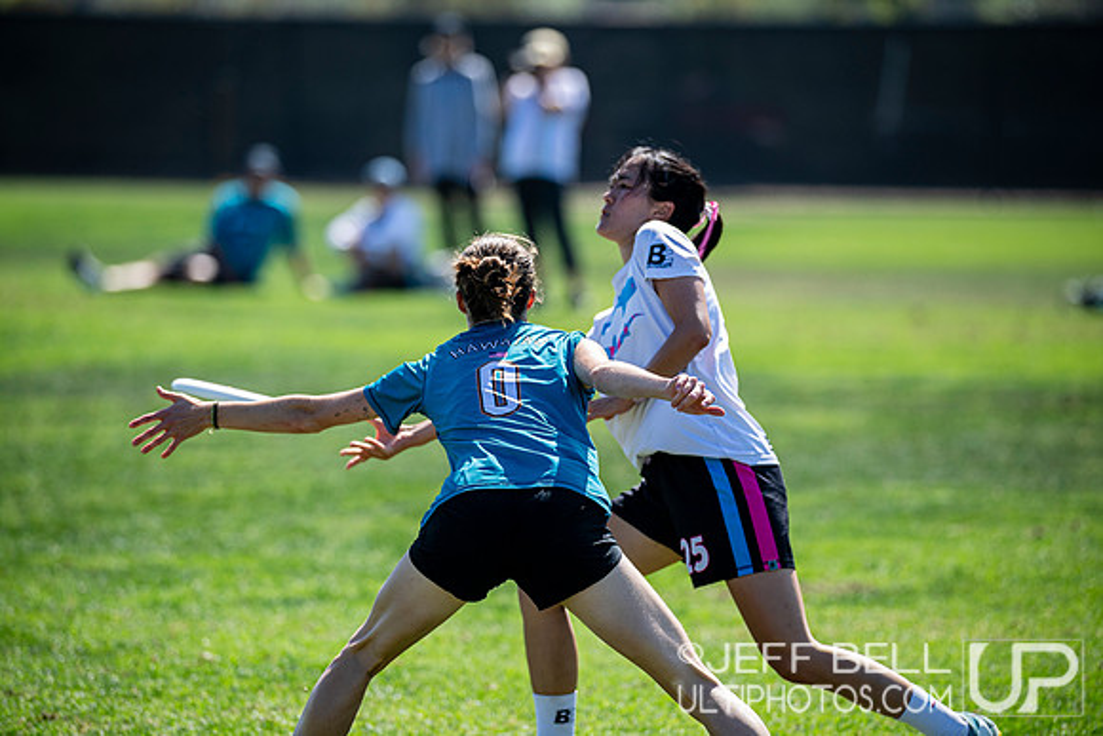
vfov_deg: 5.7
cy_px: 368
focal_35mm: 240
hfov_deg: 8.6
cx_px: 552
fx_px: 7355
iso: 250
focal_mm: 240
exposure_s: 1/2500
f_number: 3.2
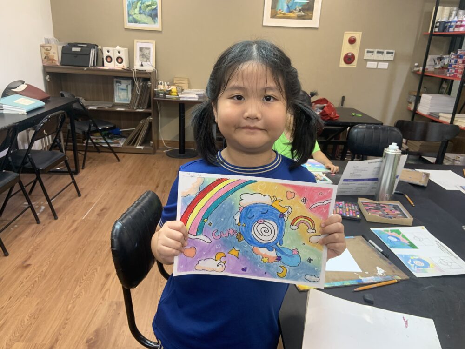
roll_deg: -3.3
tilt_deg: -20.1
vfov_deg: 53.1
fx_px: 349
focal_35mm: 26
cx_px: 232
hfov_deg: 67.3
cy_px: 174
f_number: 1.8
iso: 100
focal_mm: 4.25
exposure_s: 1/83
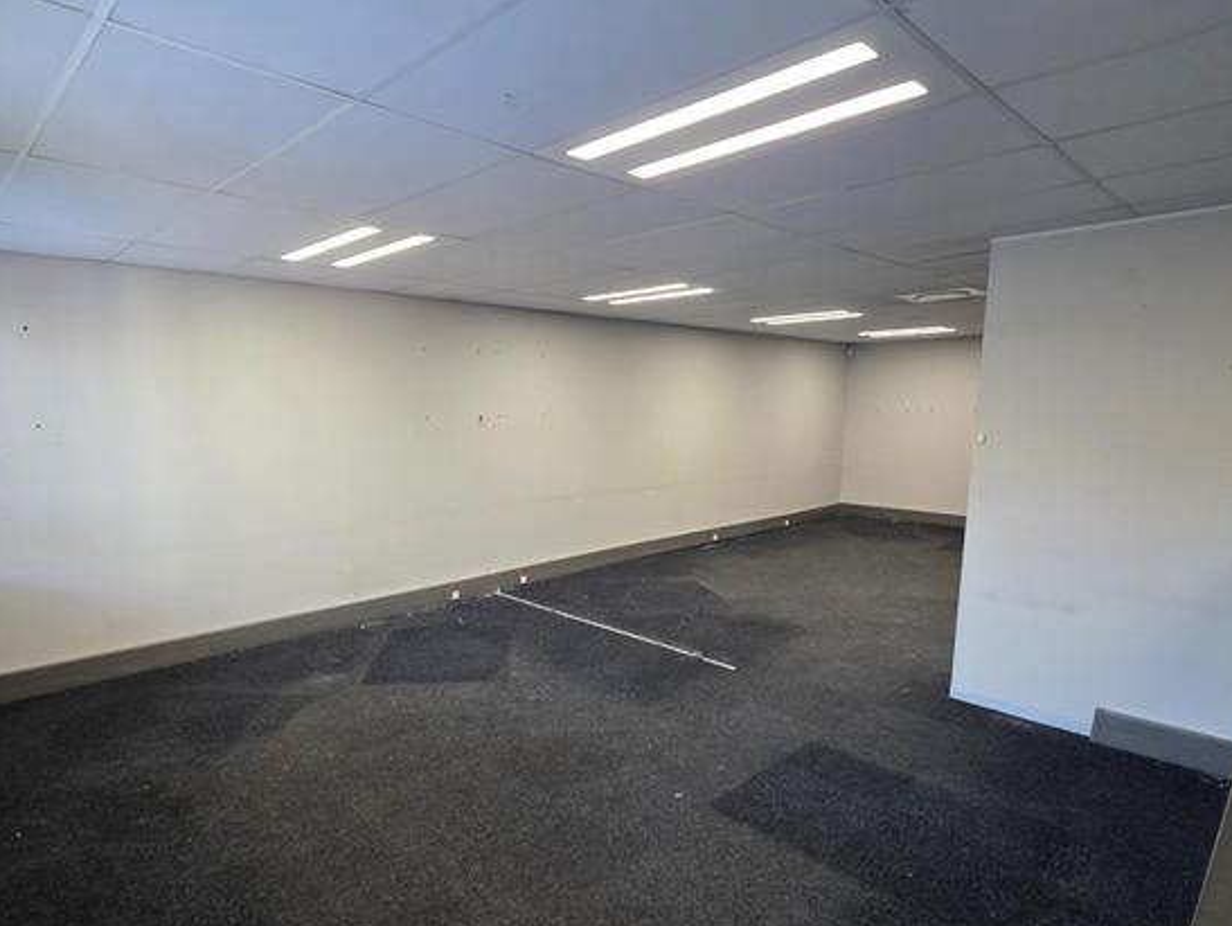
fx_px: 677
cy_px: 511
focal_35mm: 19
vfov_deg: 68.6
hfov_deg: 84.5
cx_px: 570
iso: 200
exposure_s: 1/100
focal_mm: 2.2
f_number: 1.9
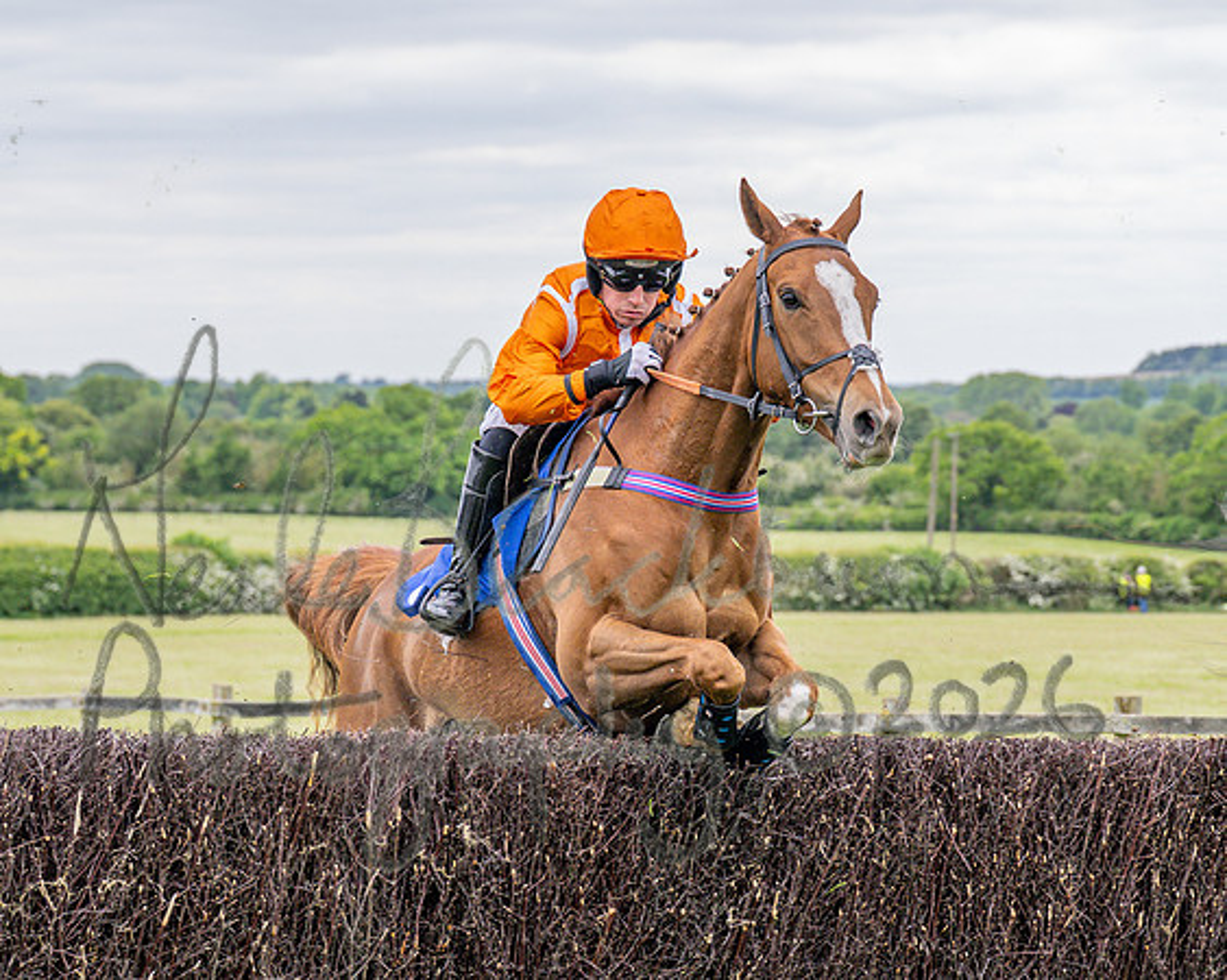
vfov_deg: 9.6
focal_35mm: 160
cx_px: 755
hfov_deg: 12.0
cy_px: 488
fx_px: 5815
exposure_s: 1/1250
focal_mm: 70
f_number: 4
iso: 400
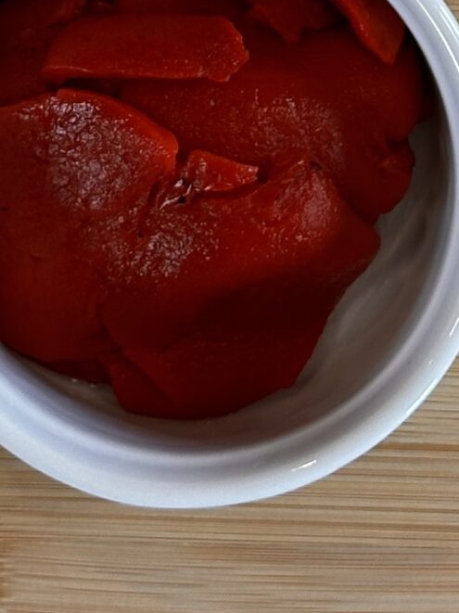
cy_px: -424
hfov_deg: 8.0
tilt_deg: -86.6
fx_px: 3292
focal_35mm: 186
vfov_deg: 10.1
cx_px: 208
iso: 100
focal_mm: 6.86
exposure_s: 1/120
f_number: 1.78
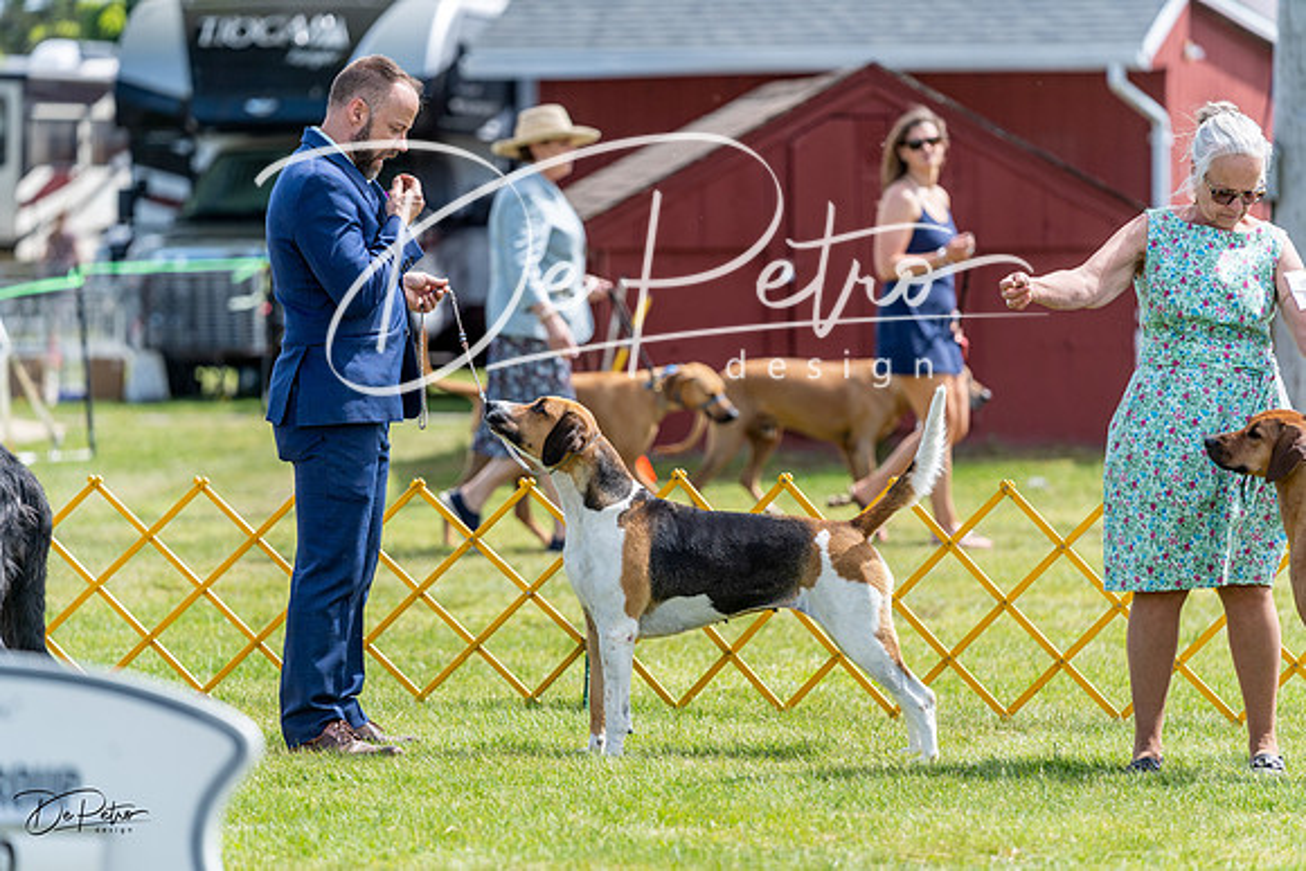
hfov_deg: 11.1
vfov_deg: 7.4
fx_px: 6749
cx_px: 653
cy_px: 436
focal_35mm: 186
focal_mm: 186
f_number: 3.5
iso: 160
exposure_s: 1/1000
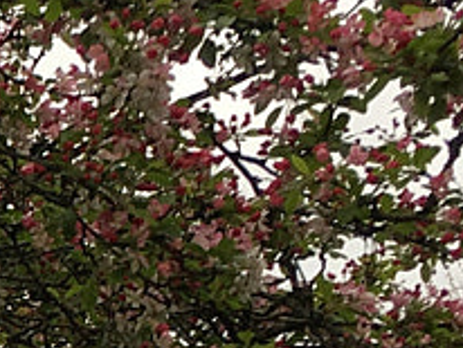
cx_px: -823
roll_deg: +0.9
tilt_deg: +20.1
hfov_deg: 7.8
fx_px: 3013
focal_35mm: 225
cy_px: 528
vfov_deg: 6.5
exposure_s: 1/191
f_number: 2.2
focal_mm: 4.15
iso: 25
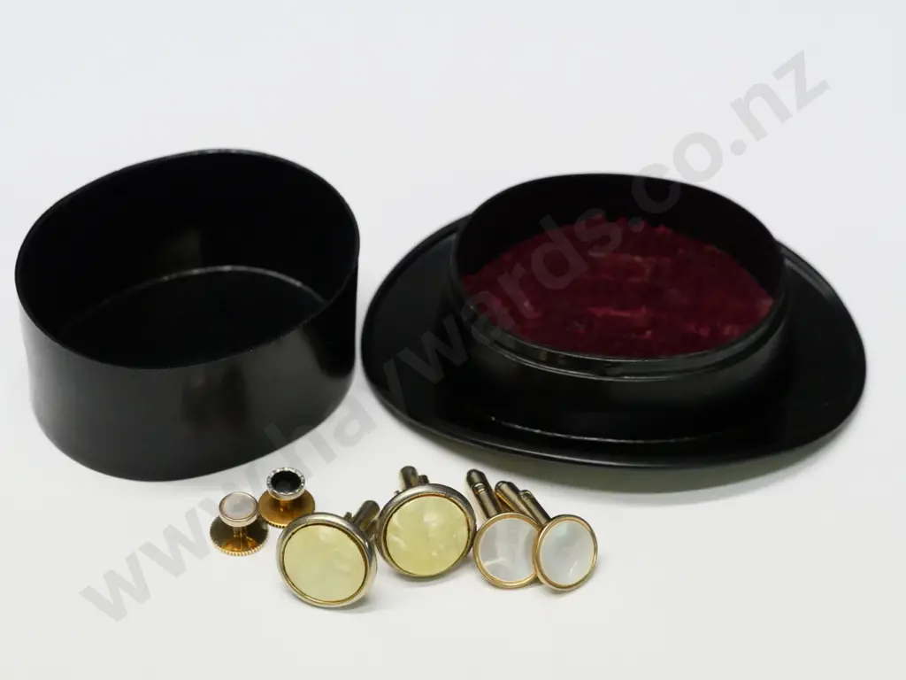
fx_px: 3141
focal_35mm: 120
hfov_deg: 16.4
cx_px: 453
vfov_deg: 12.3
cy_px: 340
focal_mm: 60
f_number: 5
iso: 3200
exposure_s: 1/250
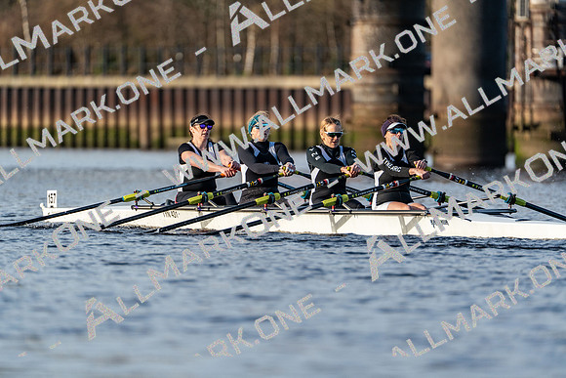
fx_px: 8790
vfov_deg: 2.5
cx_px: 283
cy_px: 189
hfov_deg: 3.7
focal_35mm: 559
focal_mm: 559
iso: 800
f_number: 6.3
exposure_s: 1/2000
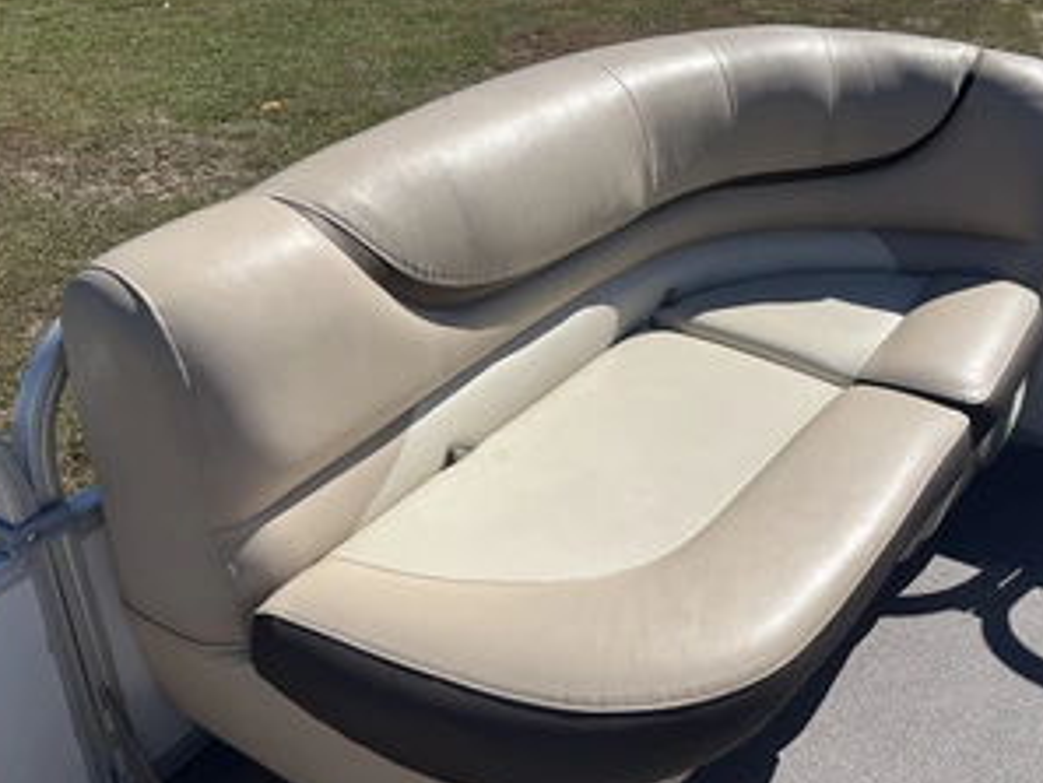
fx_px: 1176
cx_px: 597
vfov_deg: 36.8
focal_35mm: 39
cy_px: 421
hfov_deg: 47.7
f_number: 1.8
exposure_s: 1/2959
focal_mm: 3
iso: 25
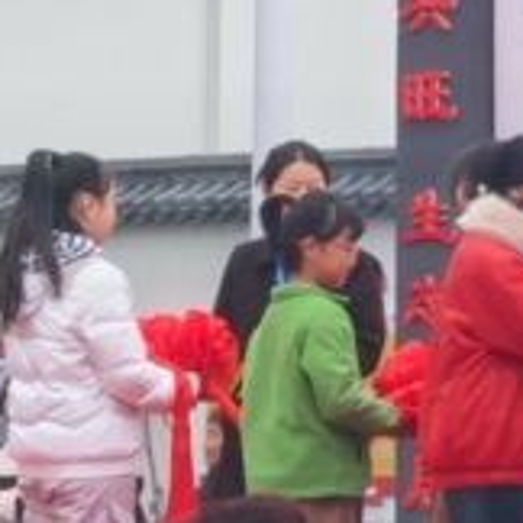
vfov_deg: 4.1
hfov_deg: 4.1
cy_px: 310
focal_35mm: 425
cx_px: 801
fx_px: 7265
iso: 200
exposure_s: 1/333
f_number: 4
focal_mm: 5.75
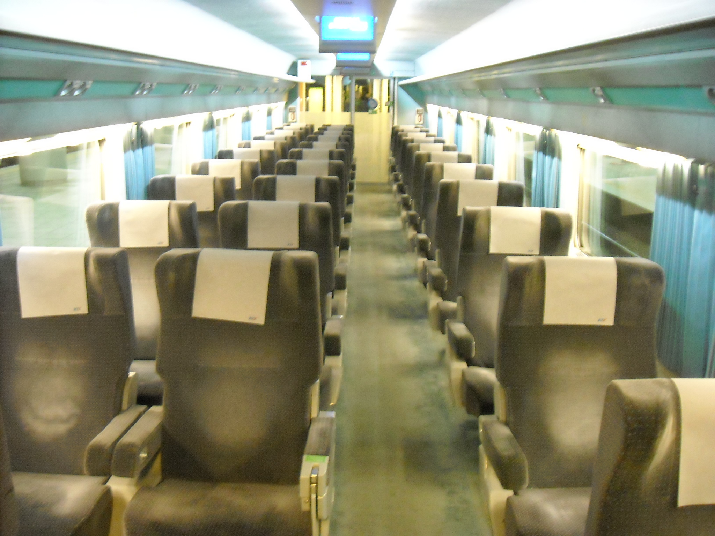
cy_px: 268
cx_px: 358
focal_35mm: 35
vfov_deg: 40.7
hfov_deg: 52.6
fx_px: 723
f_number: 2.8
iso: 800
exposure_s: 1/8
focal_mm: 5.7
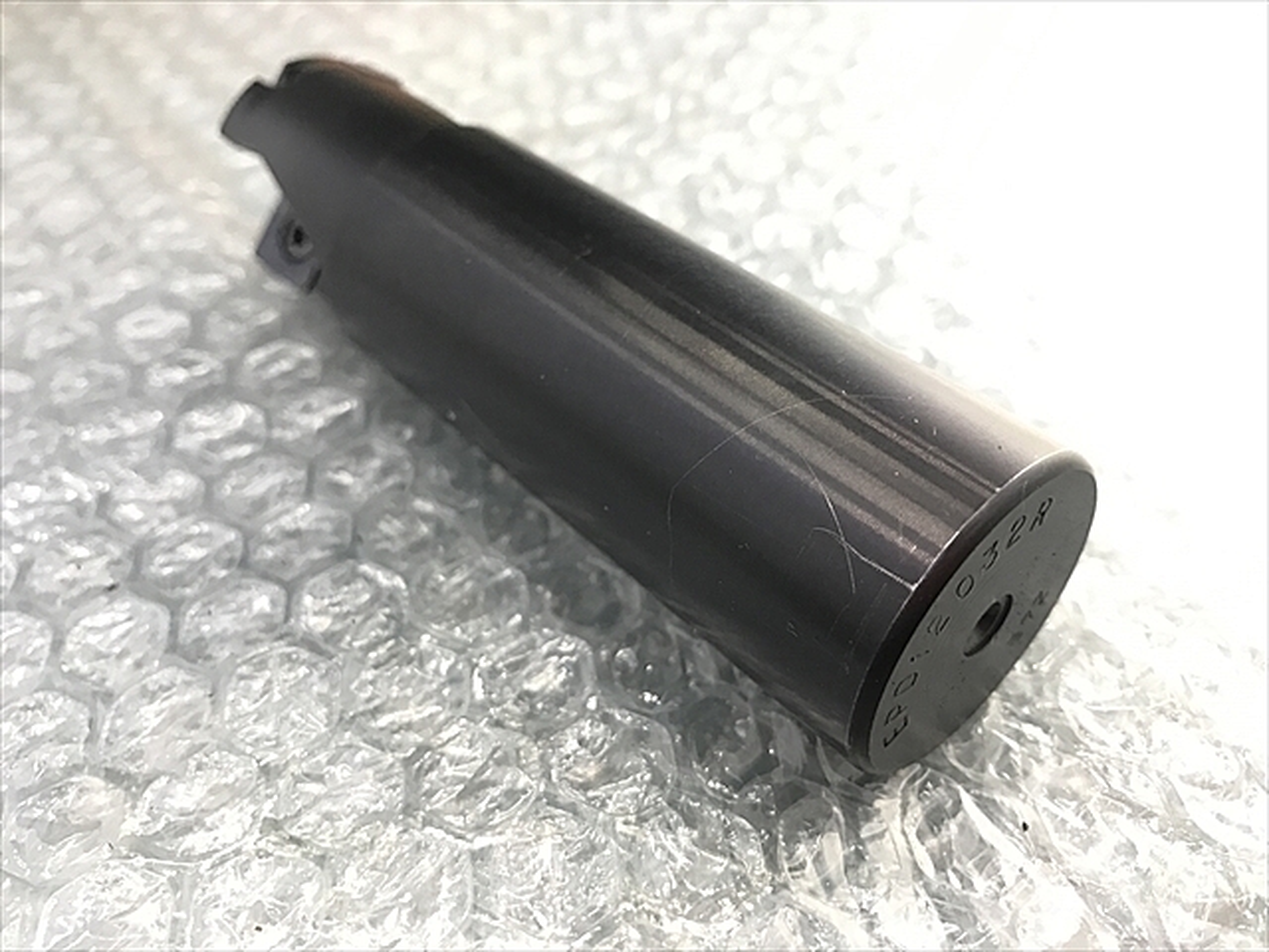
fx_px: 1026
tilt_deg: -44.0
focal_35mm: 28
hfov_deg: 63.4
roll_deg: +1.2
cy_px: 476
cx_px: 634
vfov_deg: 49.7
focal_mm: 3.99
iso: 40
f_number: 1.8
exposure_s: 1/20
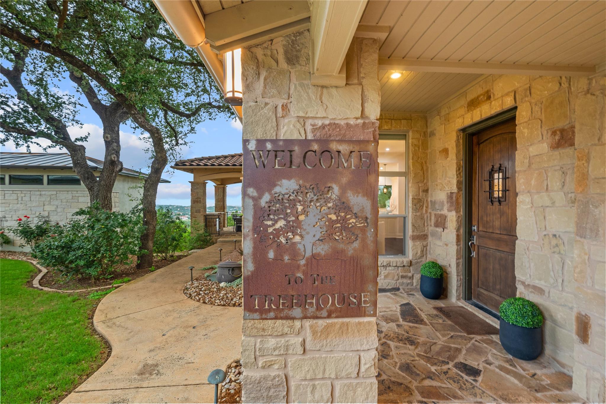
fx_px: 261
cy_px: 202
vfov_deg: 75.5
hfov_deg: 98.5
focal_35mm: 16
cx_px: 303
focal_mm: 15.5
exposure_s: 1/2
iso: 800
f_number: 8
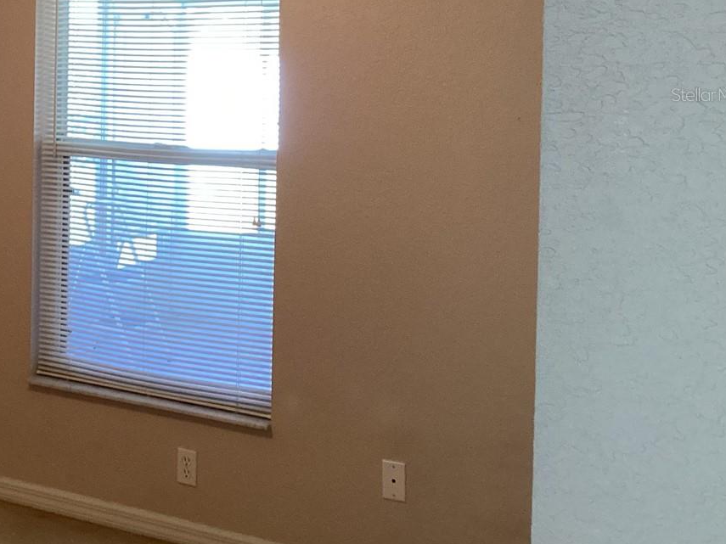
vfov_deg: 24.7
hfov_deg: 31.7
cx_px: 72
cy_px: 94
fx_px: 1216
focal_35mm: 58
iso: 200
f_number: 2.4
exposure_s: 1/60
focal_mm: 3.3
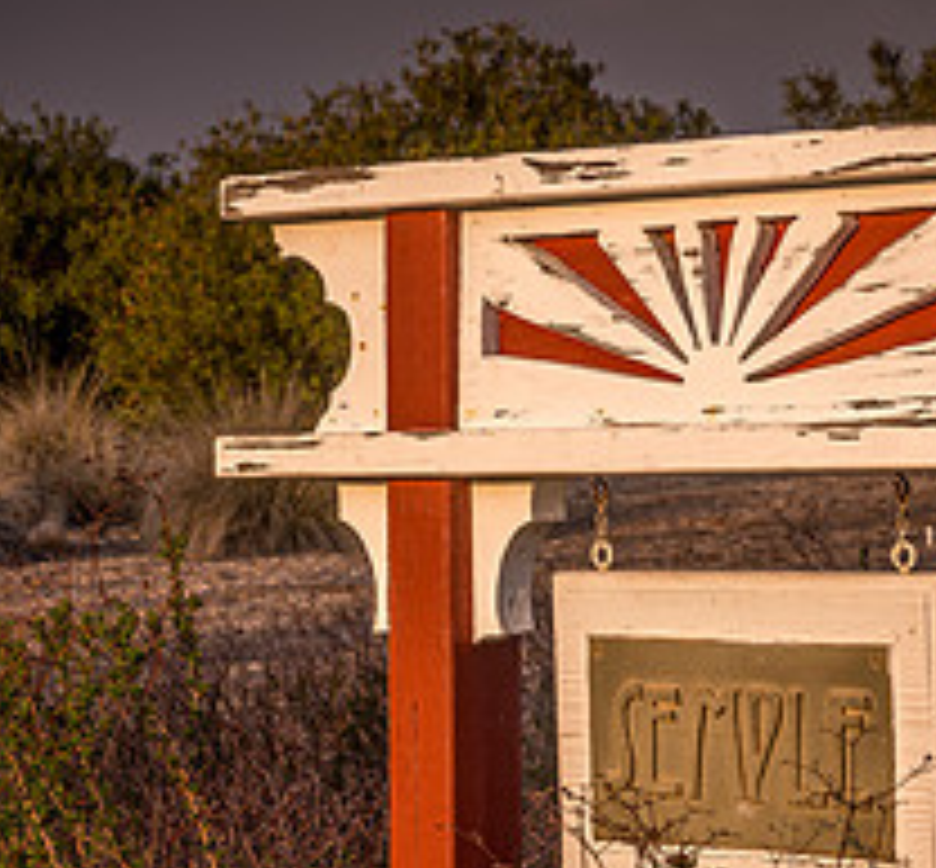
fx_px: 4544
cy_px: 712
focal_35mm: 154
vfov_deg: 10.9
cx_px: 213
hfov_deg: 11.7
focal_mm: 52
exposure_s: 1/50
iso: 72
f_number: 8
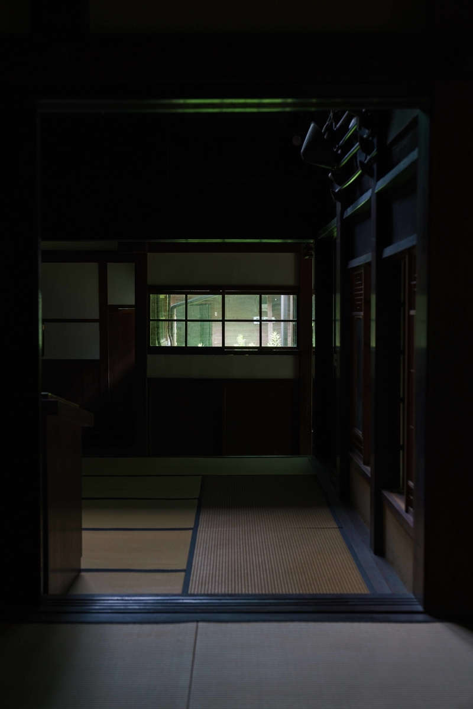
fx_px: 946
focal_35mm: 48
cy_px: 354
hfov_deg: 28.1
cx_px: 236
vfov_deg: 41.1
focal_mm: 48
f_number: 4
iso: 400
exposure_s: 1/60
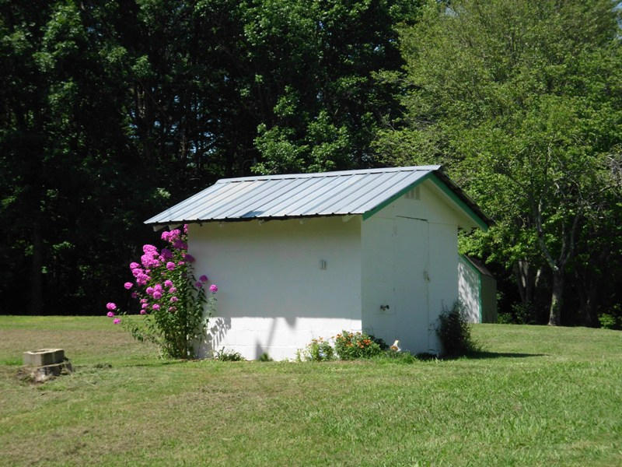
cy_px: 234
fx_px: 1312
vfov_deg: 20.2
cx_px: 311
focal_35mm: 73
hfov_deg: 26.7
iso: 100
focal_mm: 13.13
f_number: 12.6
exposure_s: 1/94
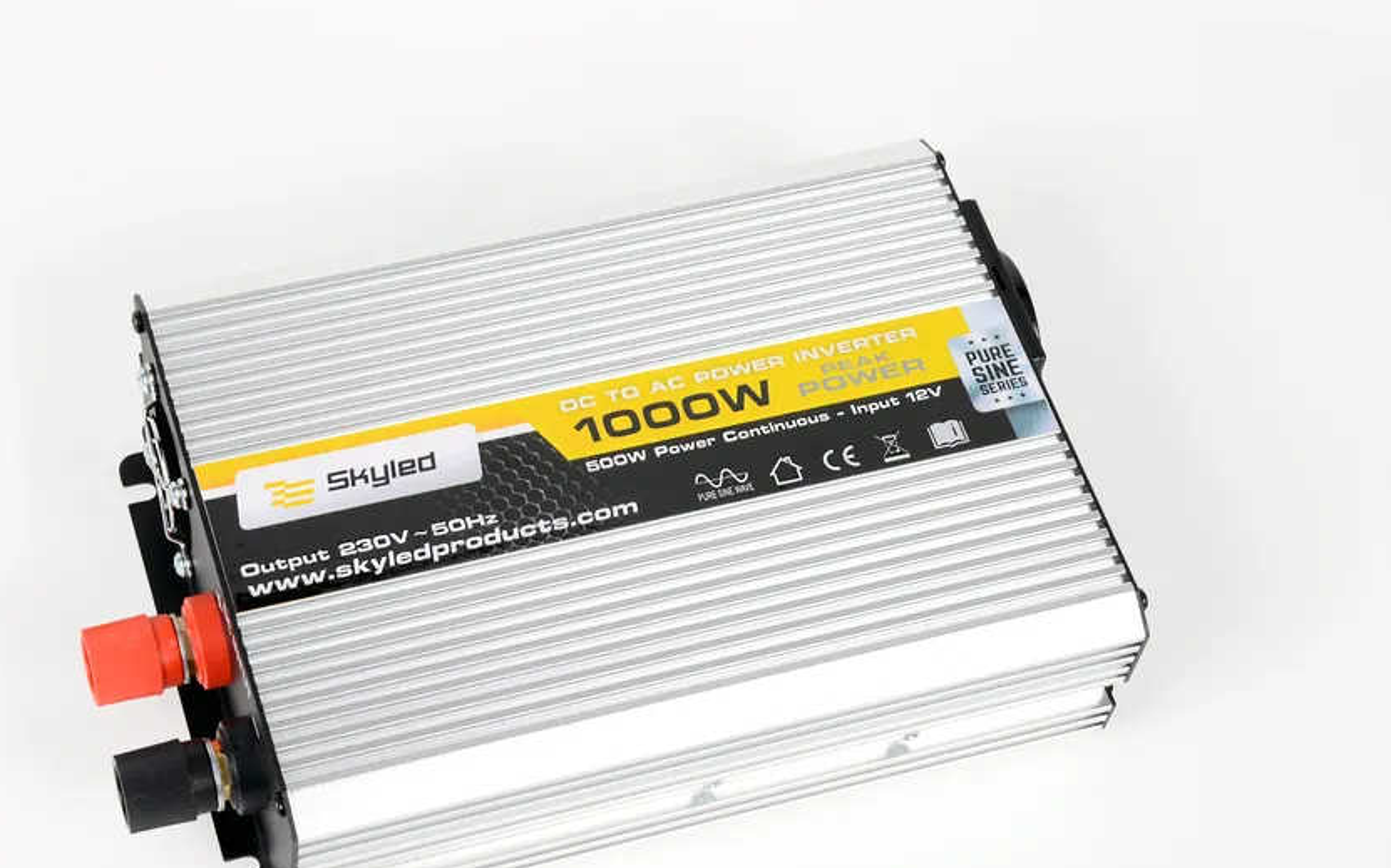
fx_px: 3131
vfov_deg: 15.8
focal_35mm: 83
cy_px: 535
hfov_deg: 25.0
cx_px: 643
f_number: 14
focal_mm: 45
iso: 100
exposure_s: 1/100
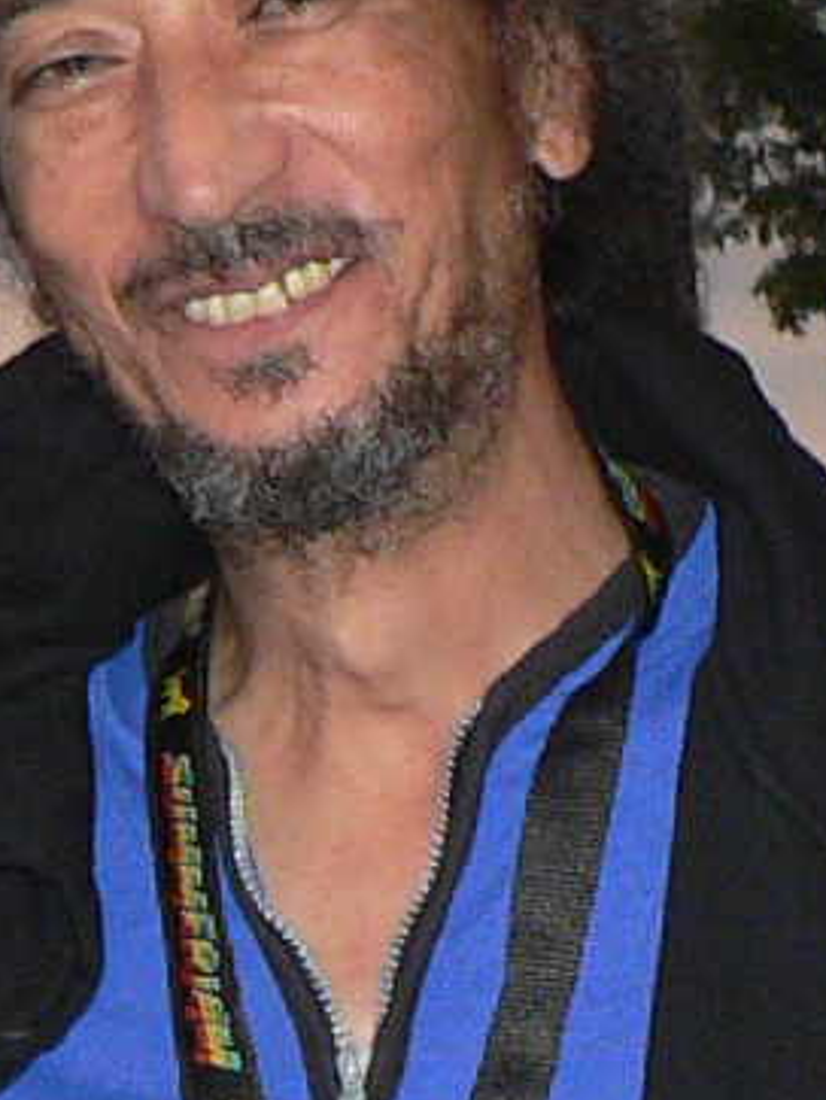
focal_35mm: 58
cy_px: 295
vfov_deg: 32.7
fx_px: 1843
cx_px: 334
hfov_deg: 25.2
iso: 200
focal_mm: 6
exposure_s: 1/60
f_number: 2.8
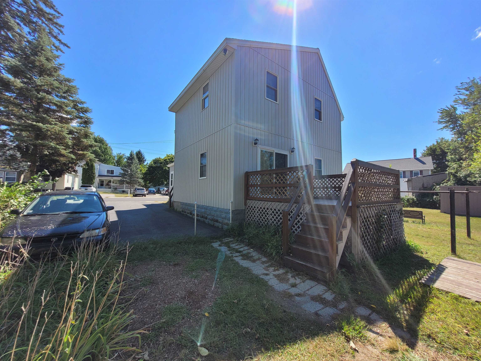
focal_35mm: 13
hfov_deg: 106.2
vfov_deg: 89.9
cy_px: 180
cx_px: 240
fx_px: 181
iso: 40
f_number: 2.2
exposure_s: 1/934
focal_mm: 1.74
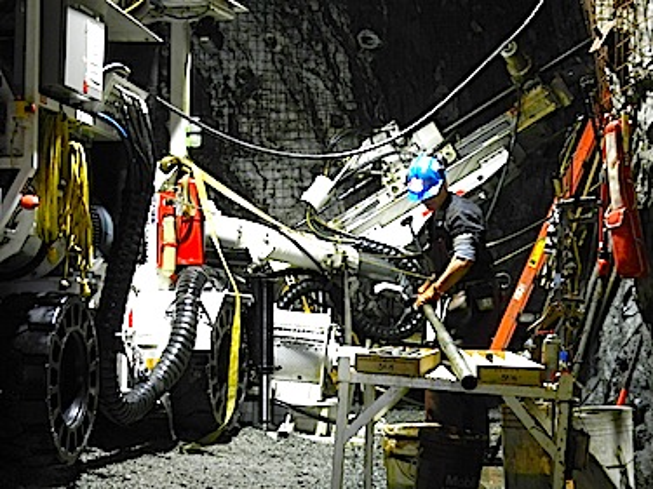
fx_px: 1452
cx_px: 326
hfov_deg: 25.3
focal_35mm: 77
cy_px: 244
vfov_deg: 19.1
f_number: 4.3
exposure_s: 1/19
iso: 800
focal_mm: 13.9
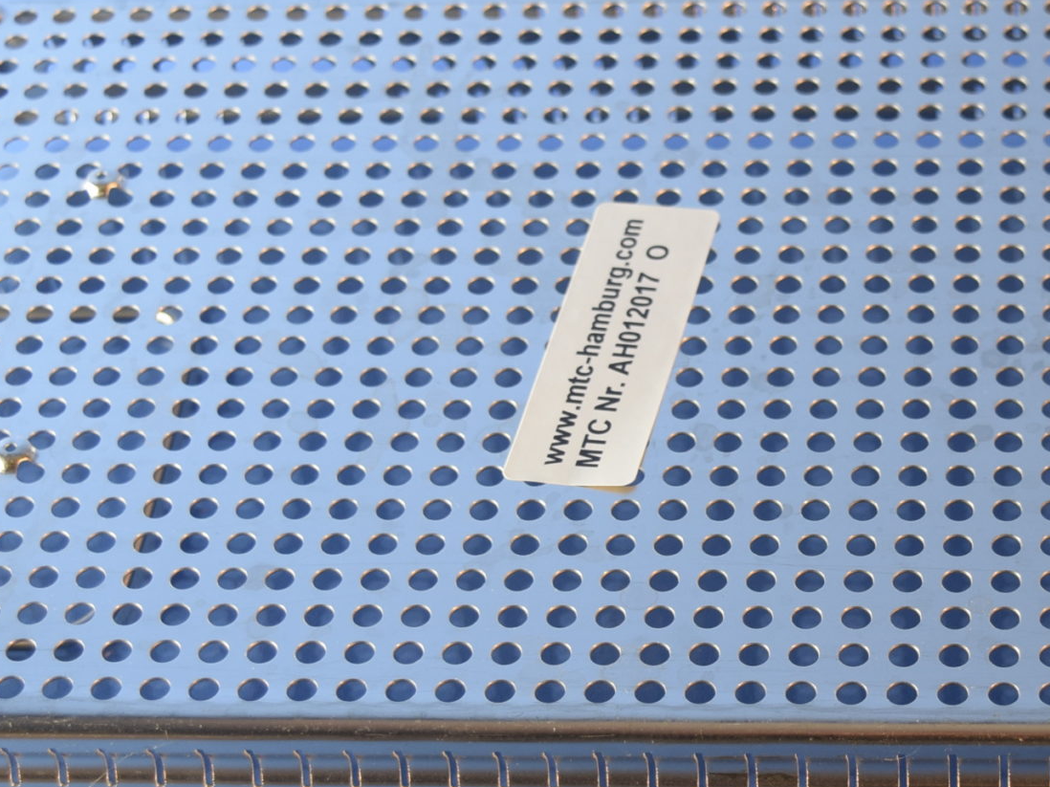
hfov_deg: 19.2
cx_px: 859
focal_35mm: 101
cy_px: 472
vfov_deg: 14.6
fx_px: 3063
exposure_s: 1/100
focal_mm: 30
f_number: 5
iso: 400
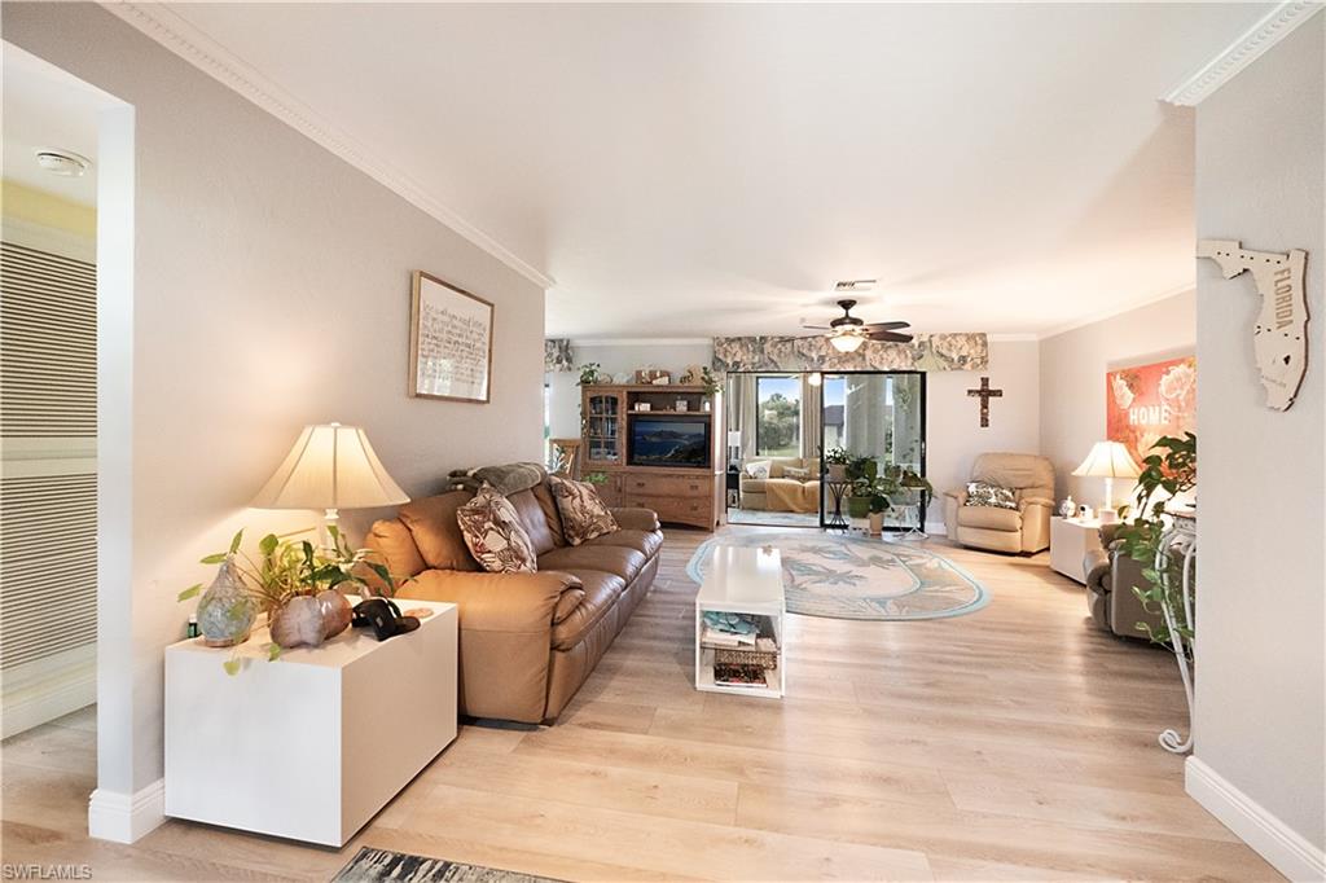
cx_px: 663
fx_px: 552
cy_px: 442
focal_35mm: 15
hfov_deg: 100.4
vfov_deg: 77.3
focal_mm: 10
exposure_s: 1/100
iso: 6400
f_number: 4.5
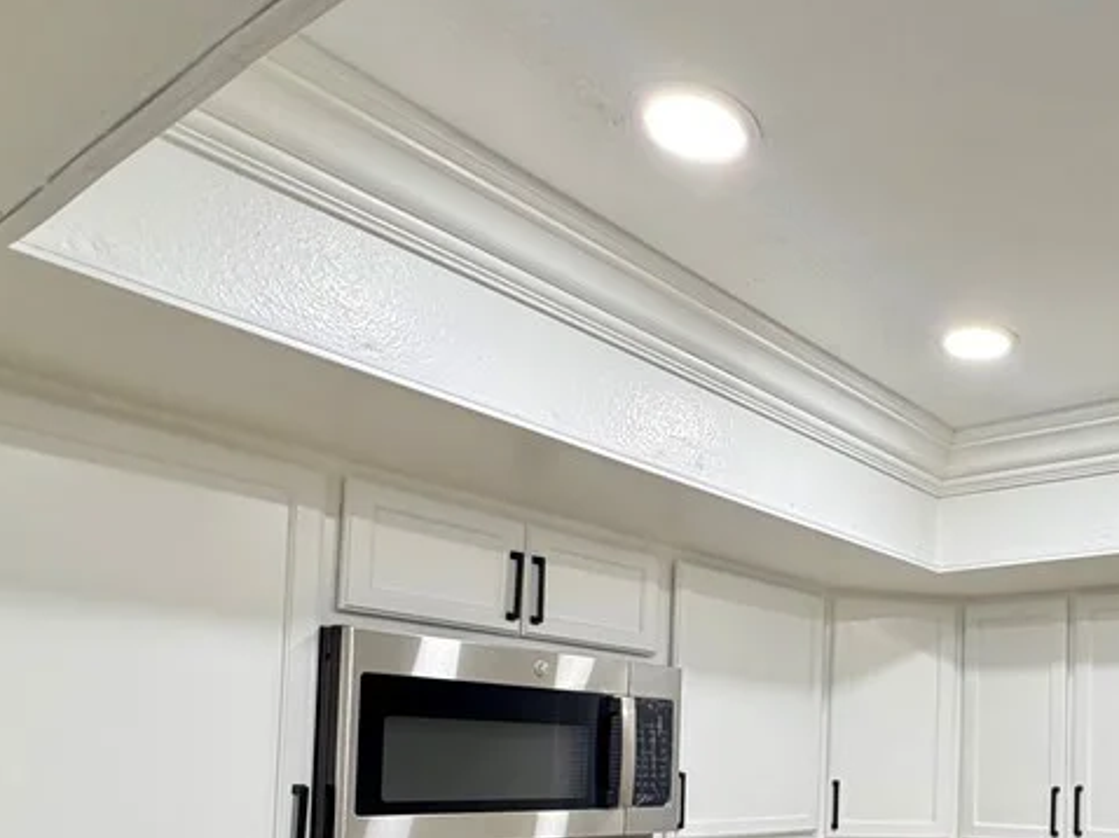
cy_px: 728
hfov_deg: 52.9
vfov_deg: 43.4
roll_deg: -0.3
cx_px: 1000
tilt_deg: +2.0
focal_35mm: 30
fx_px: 969
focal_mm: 2.22
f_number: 2.2
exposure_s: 1/60
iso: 400
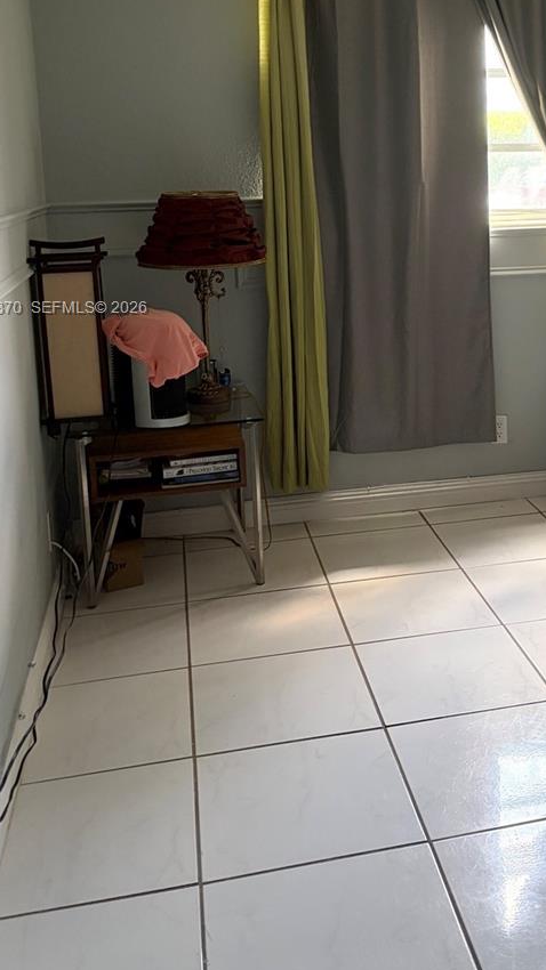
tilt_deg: -7.4
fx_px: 1030
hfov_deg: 28.9
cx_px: 450
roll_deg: +0.3
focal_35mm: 40
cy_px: 309
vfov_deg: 49.4
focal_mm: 5.96
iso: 320
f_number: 1.6
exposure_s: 1/60
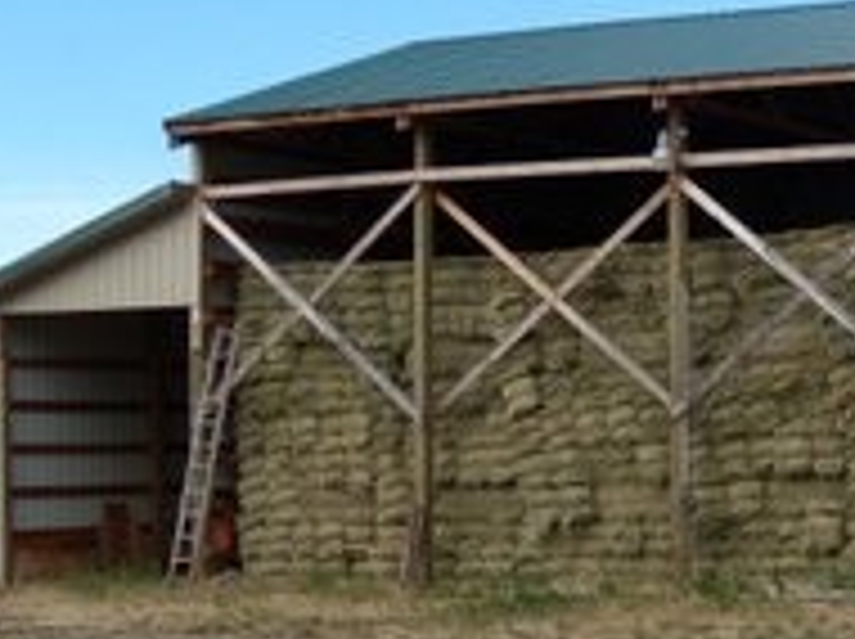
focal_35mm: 91
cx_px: 1026
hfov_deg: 20.2
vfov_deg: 16.0
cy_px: 554
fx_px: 2245
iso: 80
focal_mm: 6.4
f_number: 3.6
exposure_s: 1/500
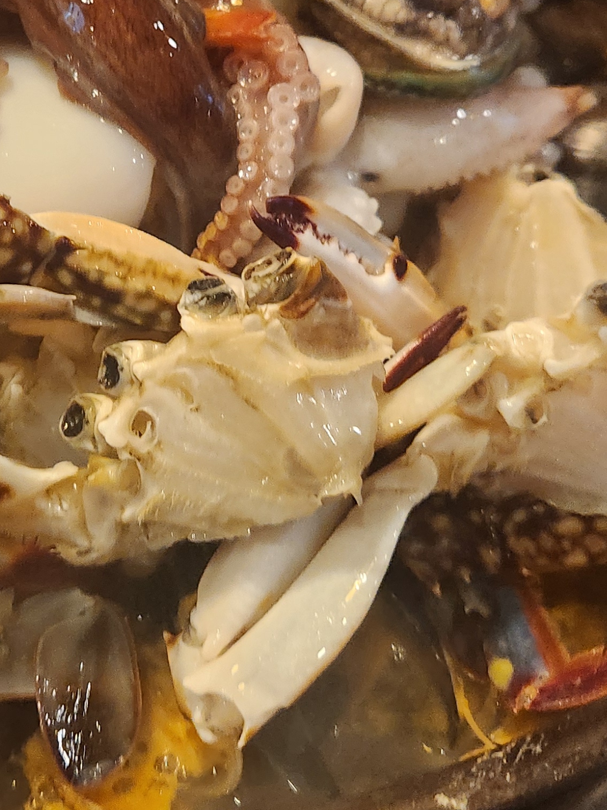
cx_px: 113
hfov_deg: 23.6
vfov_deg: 31.5
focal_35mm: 61
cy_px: 286
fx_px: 1426
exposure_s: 1/120
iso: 320
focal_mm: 5.4
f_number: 1.8
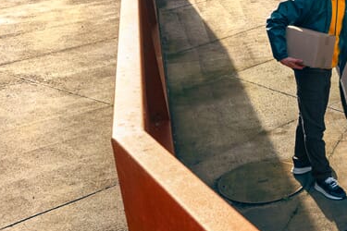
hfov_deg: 22.0
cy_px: 117
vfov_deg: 16.7
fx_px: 790
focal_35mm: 82
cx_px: 465
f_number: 8
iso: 320
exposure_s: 1/160
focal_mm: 30
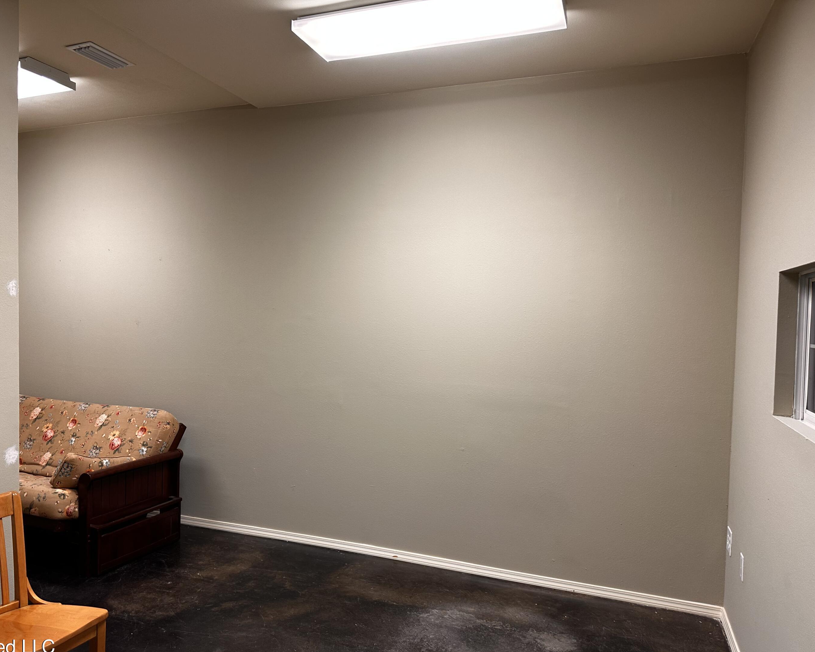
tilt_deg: -2.3
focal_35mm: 26
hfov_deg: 65.9
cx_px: 368
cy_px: 339
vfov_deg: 54.9
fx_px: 627
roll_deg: -1.0
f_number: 1.78
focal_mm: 6.86
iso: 125
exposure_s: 1/120
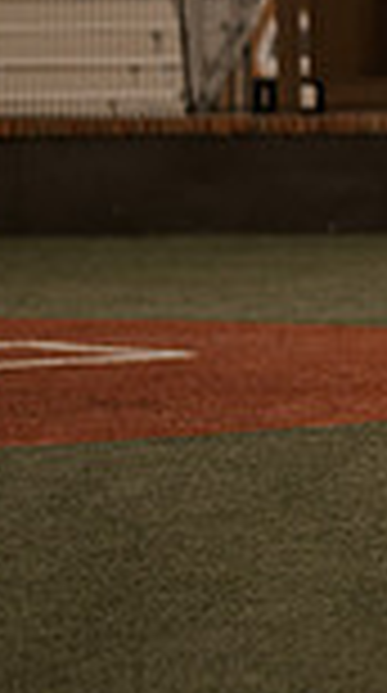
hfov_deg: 3.5
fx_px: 6164
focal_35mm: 336
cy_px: 119
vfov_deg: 6.4
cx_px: 1058
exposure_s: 1/3200
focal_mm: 85
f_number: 1.4
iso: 800
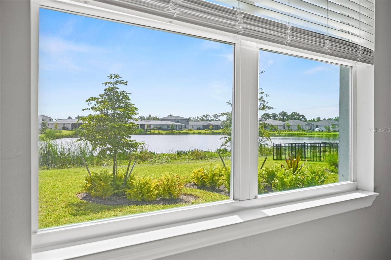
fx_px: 325
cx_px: 196
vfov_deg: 43.5
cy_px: 130
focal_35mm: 30
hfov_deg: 62.0
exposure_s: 1/15
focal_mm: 30
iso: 100
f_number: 8
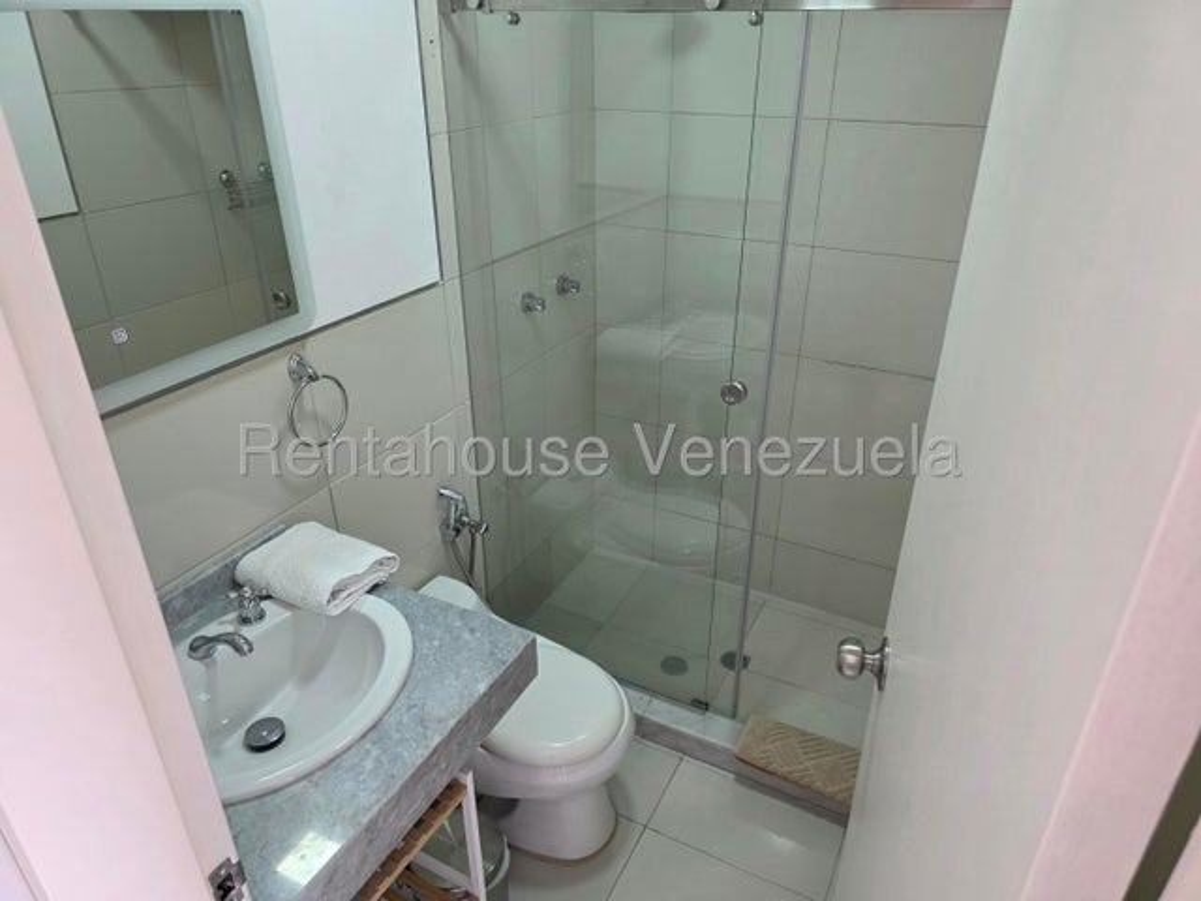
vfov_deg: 58.9
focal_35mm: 23
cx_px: 600
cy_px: 450
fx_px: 798
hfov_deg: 73.9
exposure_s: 1/180
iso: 200
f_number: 1.7
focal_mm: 6.3
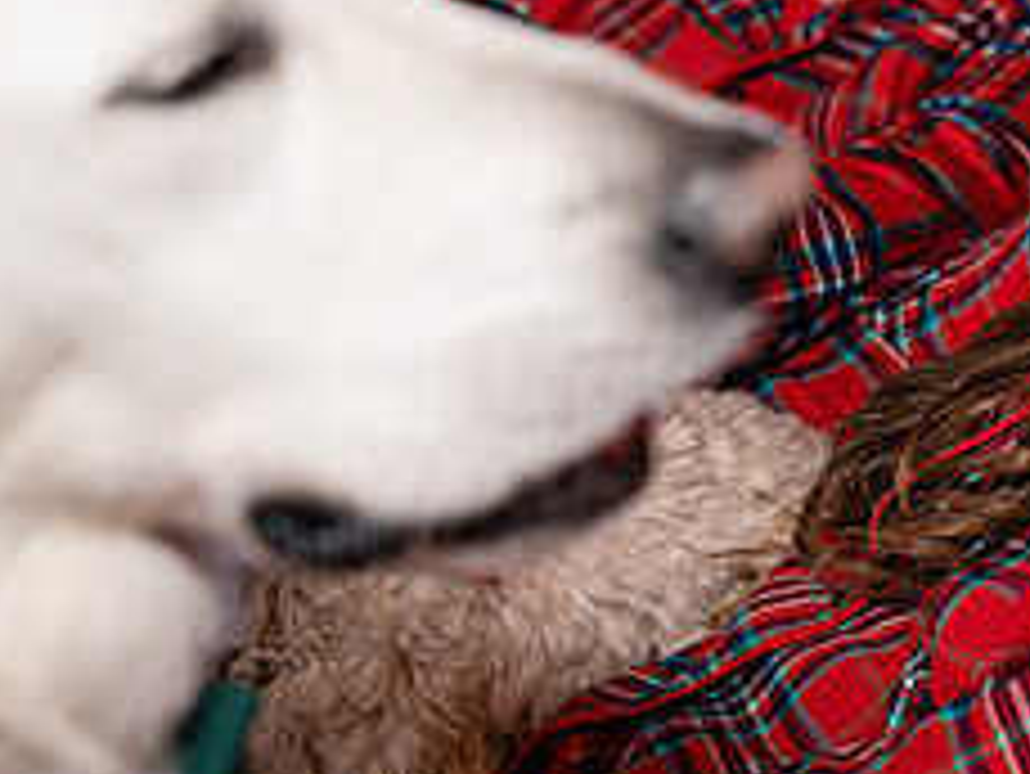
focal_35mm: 141
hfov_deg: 13.5
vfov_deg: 10.4
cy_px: -52
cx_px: 1286
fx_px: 4198
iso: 400
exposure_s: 1/160
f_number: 4
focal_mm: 58
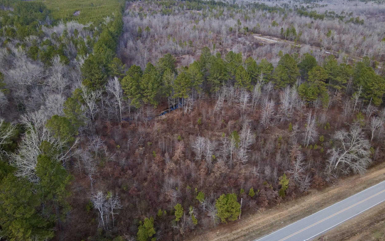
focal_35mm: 26
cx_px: 194
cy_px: 124
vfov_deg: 47.6
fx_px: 273
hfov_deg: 70.4
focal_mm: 4.5
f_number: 2.8
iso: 540
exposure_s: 1/13
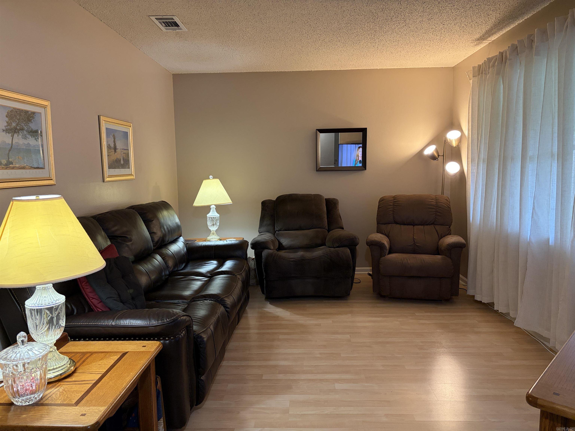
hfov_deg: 67.3
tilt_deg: -6.4
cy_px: 216
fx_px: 432
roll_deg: +1.3
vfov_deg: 53.1
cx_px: 288
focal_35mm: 26
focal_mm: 5.96
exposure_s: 1/60
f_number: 1.6
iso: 200
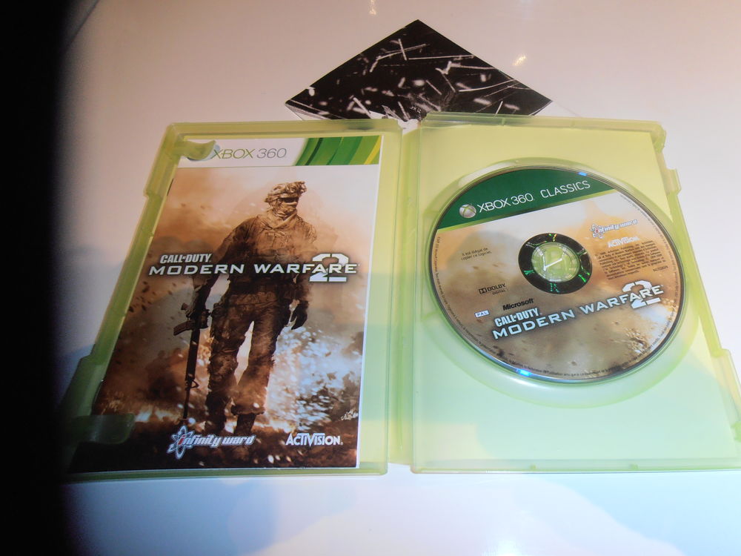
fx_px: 514
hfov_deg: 71.6
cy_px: 278
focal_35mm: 24
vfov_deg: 56.8
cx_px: 370
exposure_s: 1/30
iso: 125
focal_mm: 4.2
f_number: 3
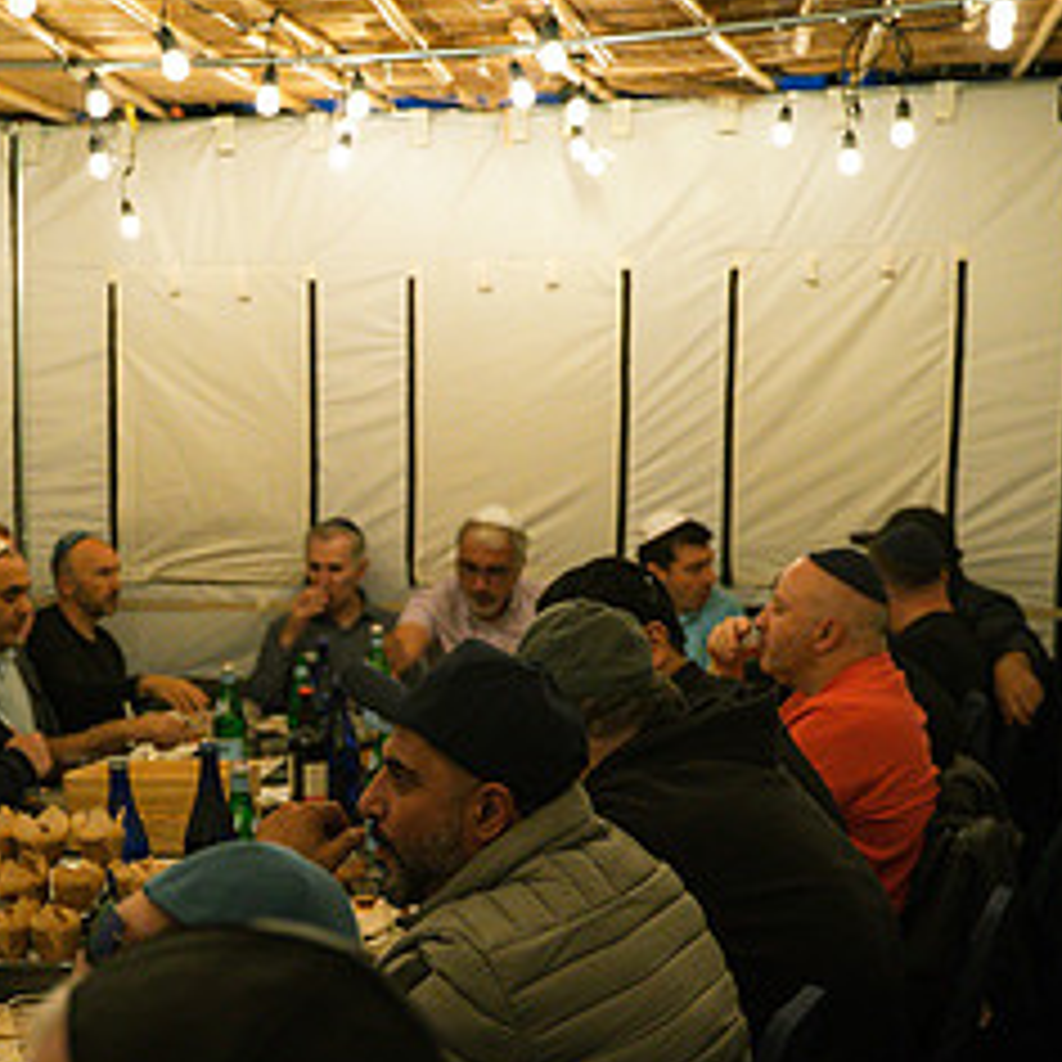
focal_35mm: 69
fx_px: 2395
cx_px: 194
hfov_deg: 24.6
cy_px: 767
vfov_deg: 24.8
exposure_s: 1/160
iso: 1250
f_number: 3.2
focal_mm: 33
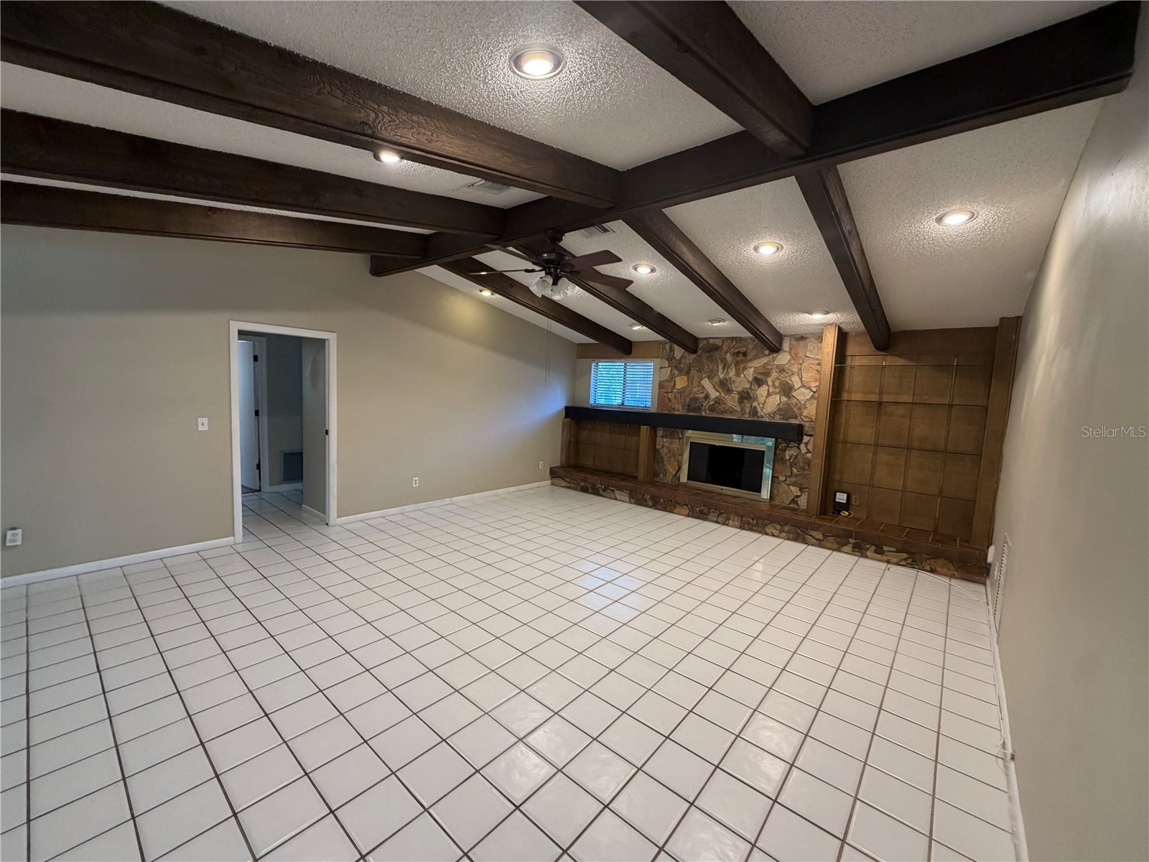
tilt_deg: -4.4
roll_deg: -2.2
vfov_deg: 85.7
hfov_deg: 102.1
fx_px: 465
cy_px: 431
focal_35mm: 14
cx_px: 574
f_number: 2.2
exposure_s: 1/60
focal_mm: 2.22
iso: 250
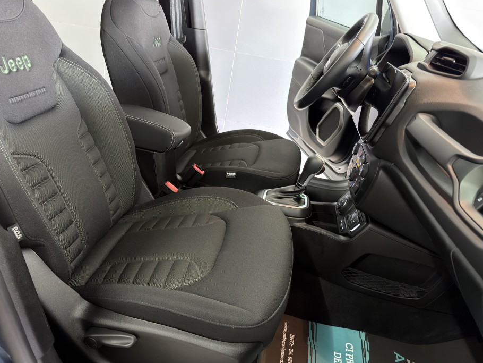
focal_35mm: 27
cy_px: 197
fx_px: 377
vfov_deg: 51.3
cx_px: 221
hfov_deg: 65.2
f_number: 1.78
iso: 640
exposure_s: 1/25
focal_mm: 6.76
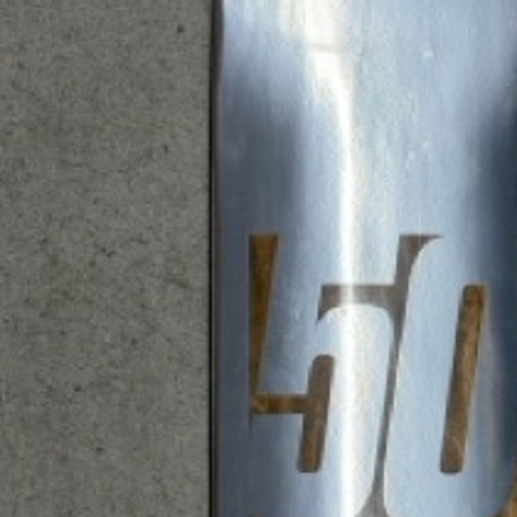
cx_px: 409
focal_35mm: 129
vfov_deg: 13.4
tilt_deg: -82.1
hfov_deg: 13.5
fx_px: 2180
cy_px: 460
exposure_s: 1/278
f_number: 1.78
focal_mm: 6.76
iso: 80
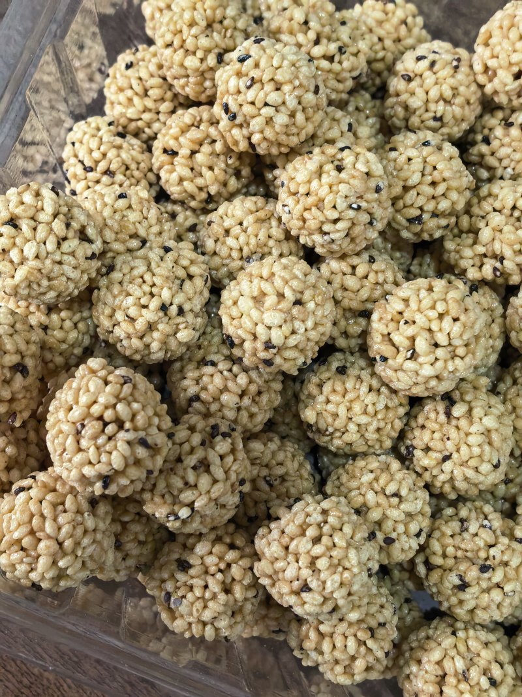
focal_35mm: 48
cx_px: 261
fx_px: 965
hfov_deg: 30.3
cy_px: 348
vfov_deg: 39.7
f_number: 2
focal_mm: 5.75
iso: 800
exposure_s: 1/167
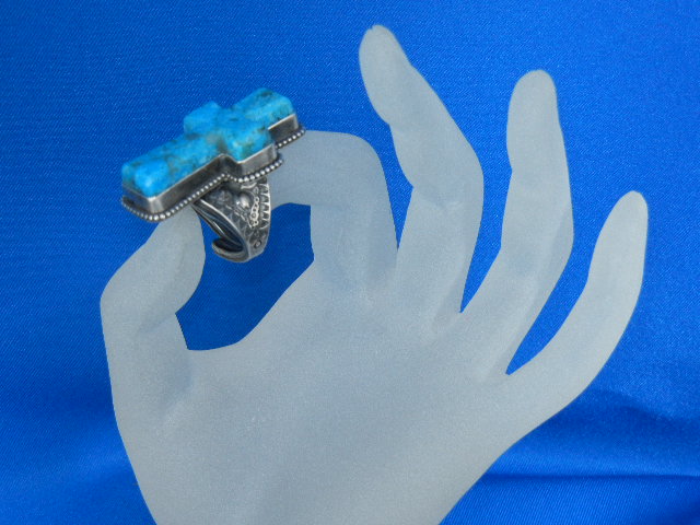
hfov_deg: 25.3
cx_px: 350
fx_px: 1557
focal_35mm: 77
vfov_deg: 19.1
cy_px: 262
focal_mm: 13.9
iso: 400
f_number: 4.3
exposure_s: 1/30
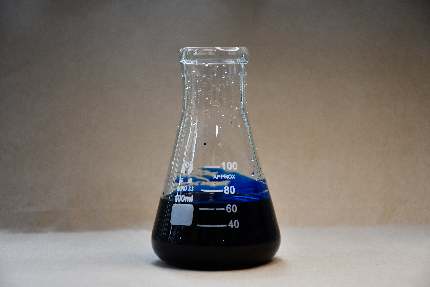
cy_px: 144
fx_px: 1254
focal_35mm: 105
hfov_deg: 19.5
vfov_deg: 13.0
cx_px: 215
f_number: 5
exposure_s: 1/160
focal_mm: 70
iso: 800
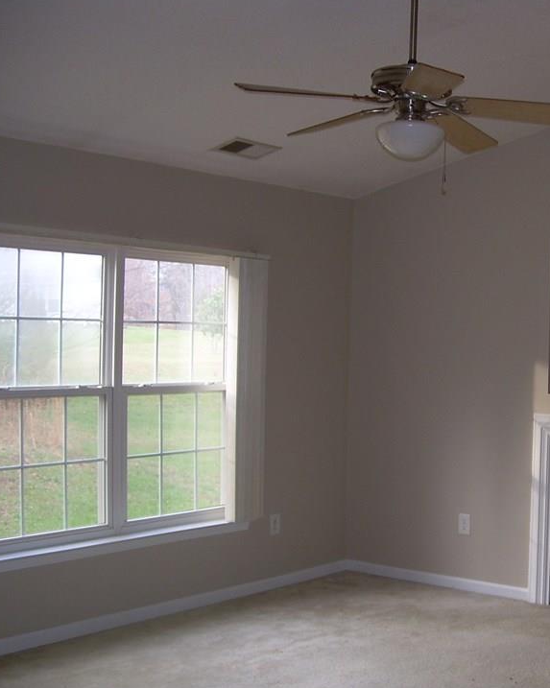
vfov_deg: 35.4
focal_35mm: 53
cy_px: 361
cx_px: 452
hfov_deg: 27.9
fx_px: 1079
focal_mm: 6.3
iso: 50
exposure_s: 1/30
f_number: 2.8
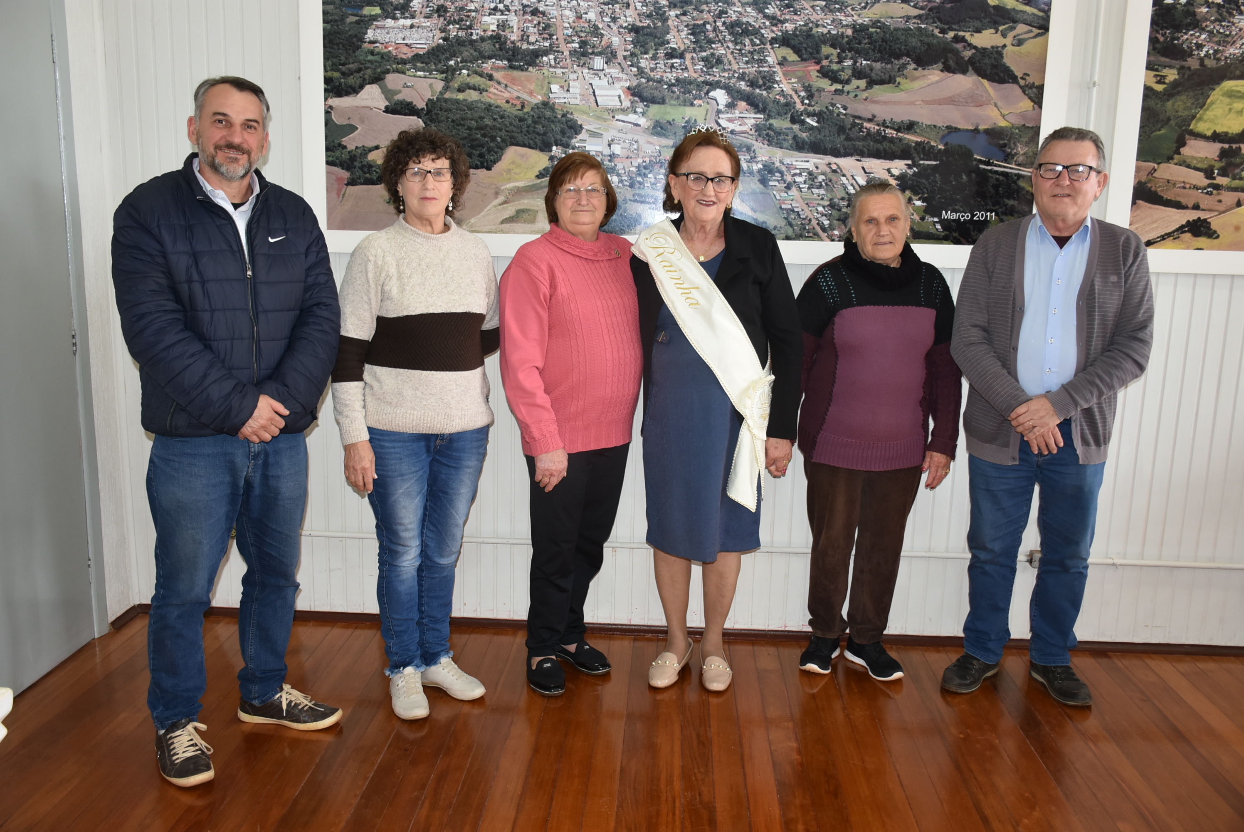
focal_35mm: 33
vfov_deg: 40.0
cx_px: 622
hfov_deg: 57.2
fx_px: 1141
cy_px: 416
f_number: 3.5
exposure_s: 1/60
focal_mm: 22
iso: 500
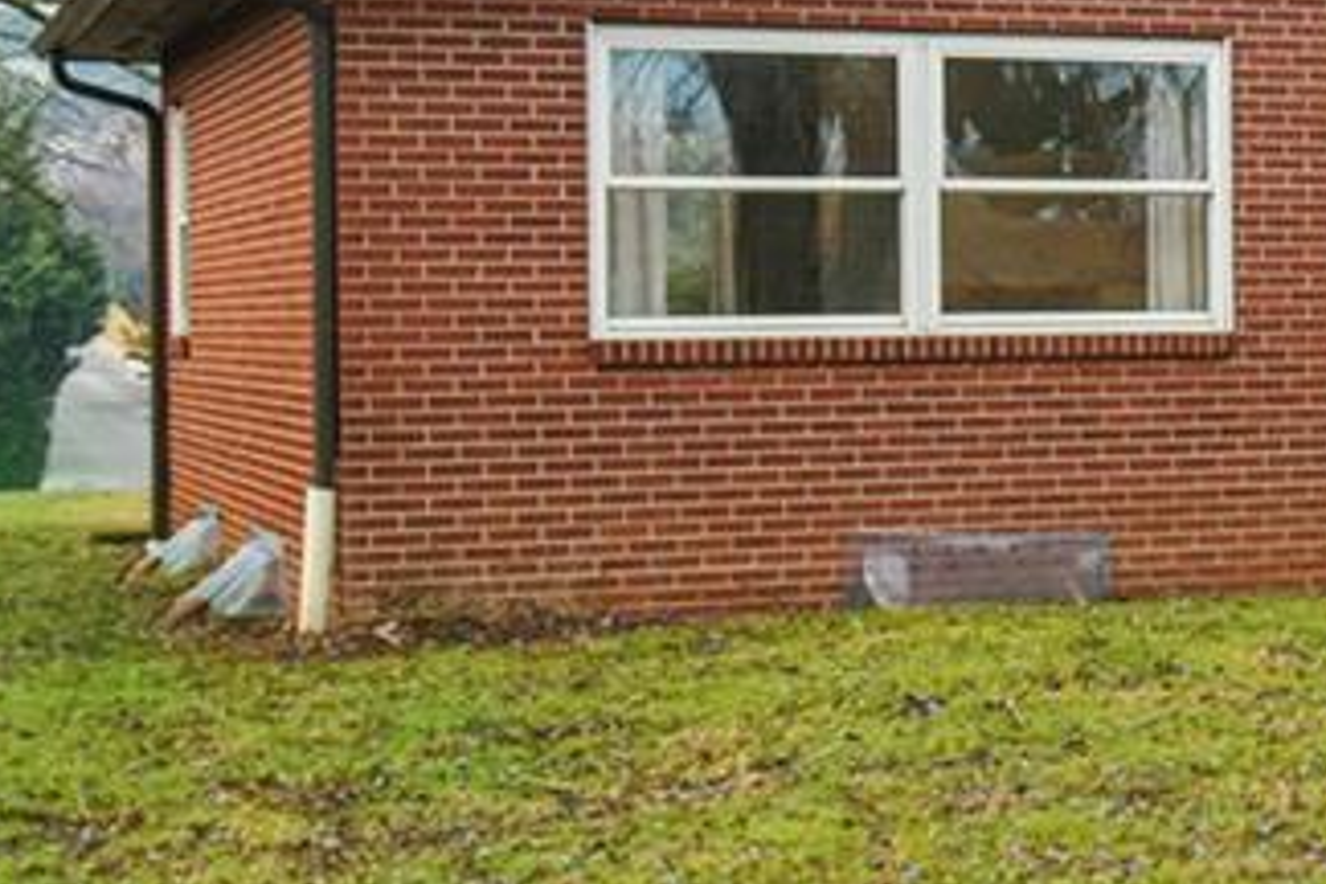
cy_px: 293
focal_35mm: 98
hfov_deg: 18.5
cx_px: 1977
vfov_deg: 13.9
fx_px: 3609
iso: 800
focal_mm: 31
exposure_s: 1/200
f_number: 7.1
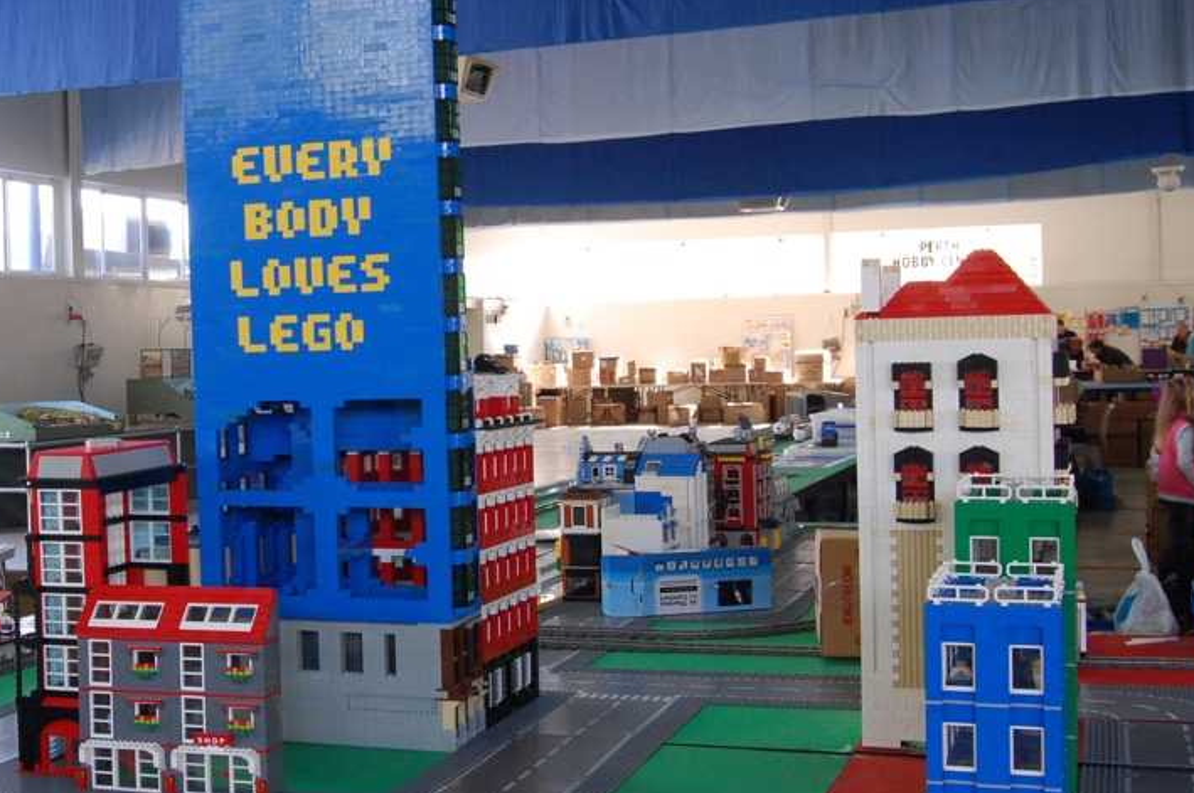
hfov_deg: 37.6
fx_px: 1723
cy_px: 354
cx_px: 350
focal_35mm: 52
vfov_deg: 25.9
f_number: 10
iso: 800
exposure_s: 1/25
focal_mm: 24
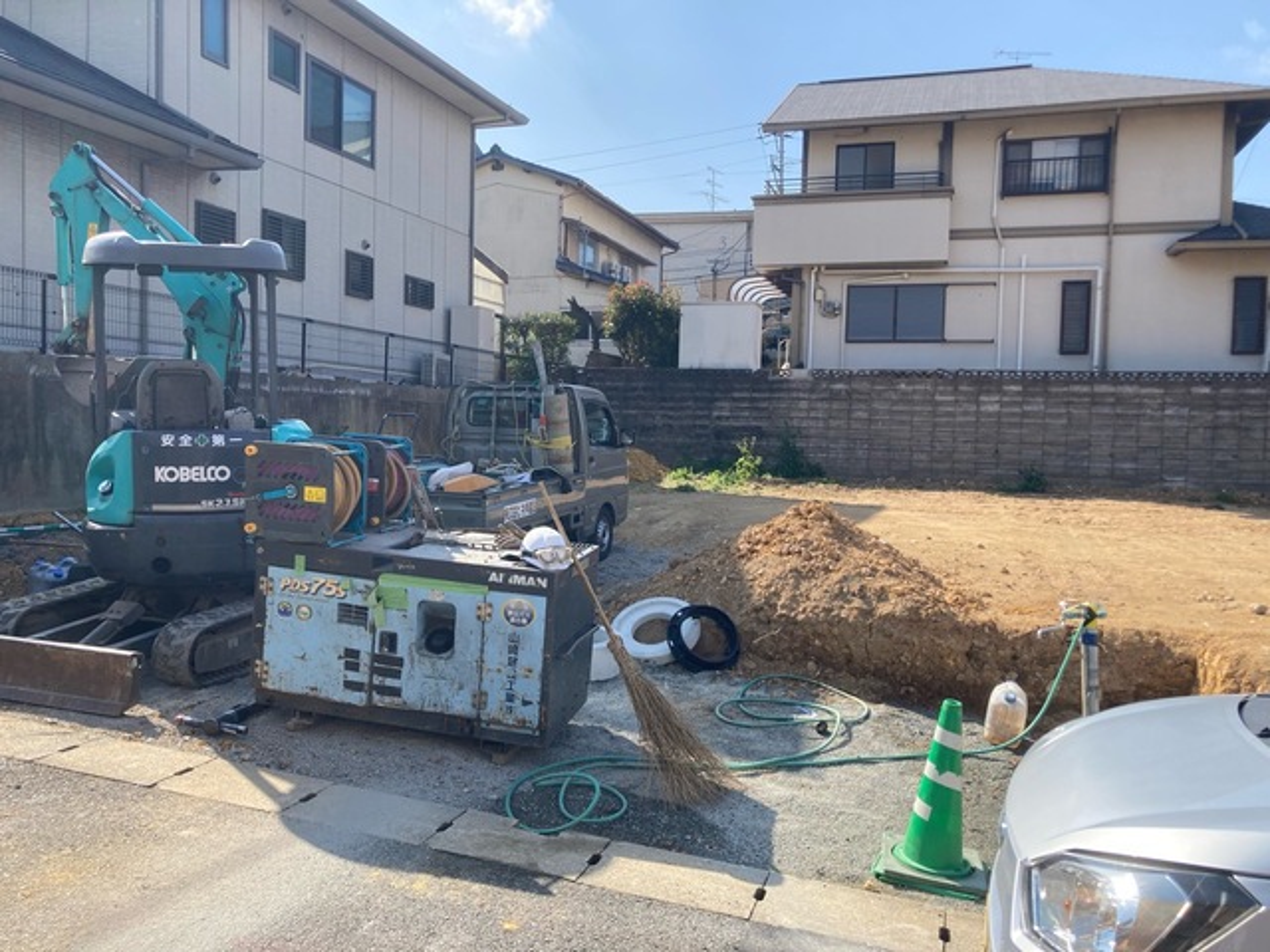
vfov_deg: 49.7
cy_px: 476
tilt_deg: -5.2
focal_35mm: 28
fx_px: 1027
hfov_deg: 63.4
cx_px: 635
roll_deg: -2.2
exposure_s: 1/1033
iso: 20
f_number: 1.8
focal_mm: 3.99
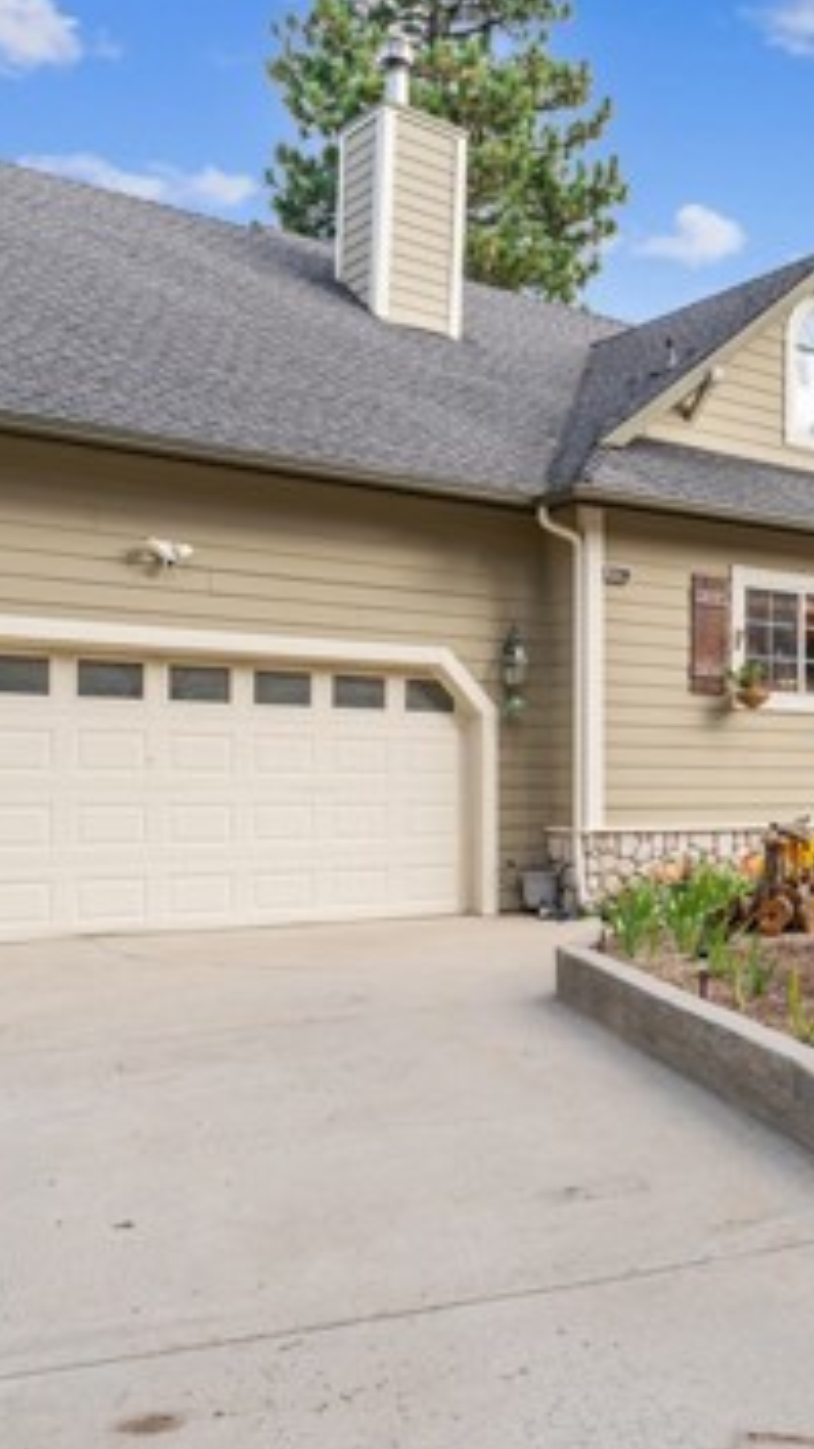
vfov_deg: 55.2
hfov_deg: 31.2
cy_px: 782
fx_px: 1382
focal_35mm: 36
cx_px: 749
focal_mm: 19
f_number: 13
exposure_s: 1/15
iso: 100
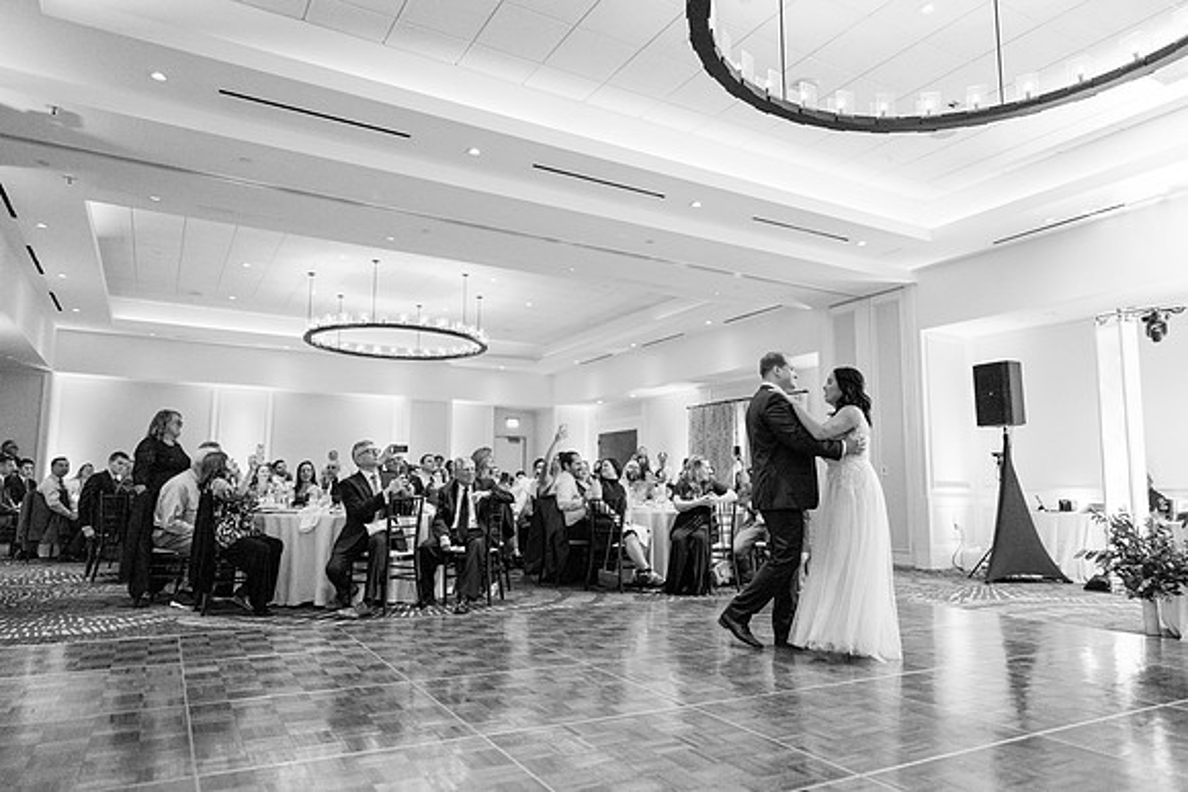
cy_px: 396
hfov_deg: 73.7
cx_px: 594
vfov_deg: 53.2
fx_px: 792
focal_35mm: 24
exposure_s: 1/640
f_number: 1.4
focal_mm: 24
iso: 4000
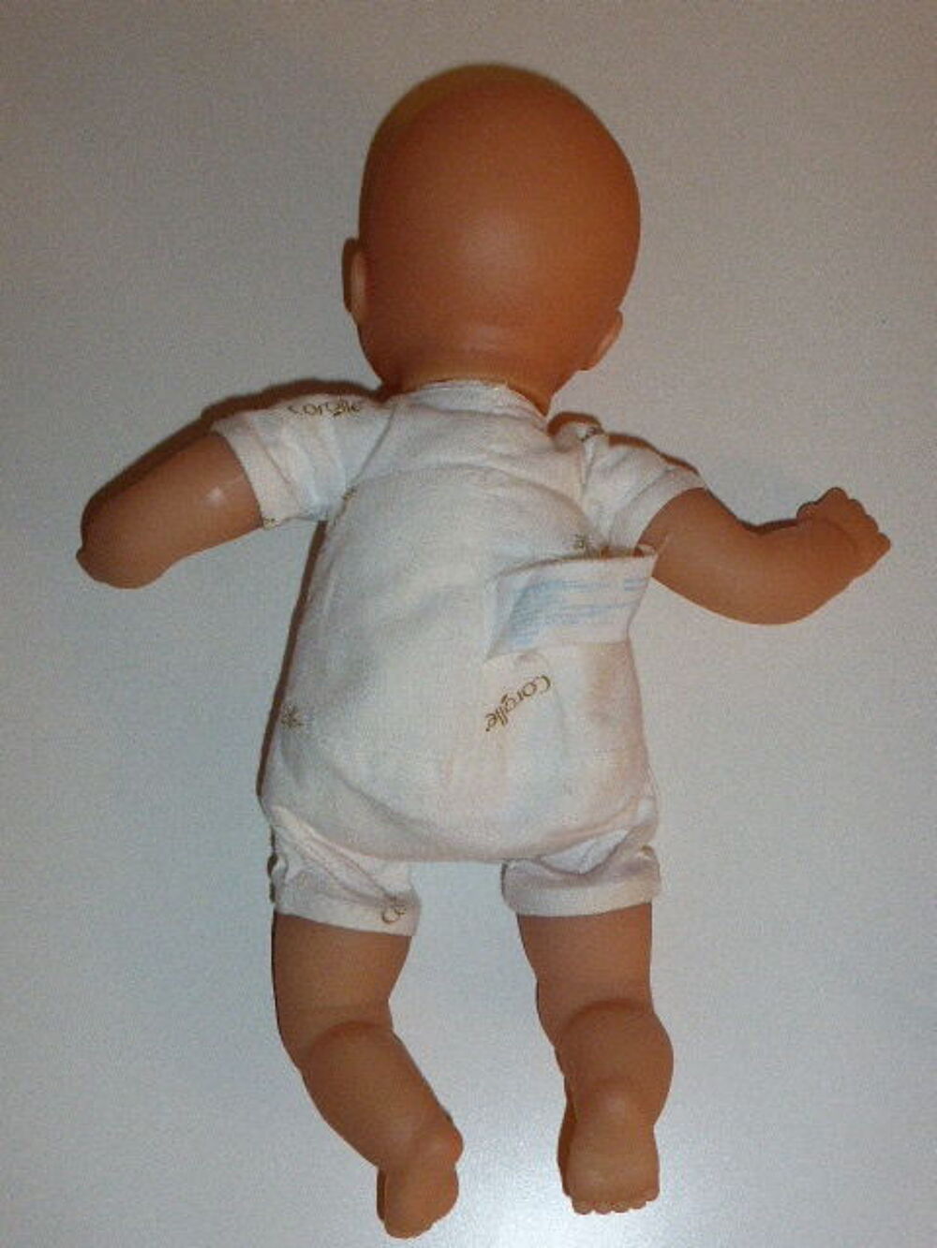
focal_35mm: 46
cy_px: 624
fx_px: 1660
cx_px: 468
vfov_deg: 41.2
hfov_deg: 31.5
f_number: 4.1
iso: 500
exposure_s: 1/60
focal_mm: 7.9
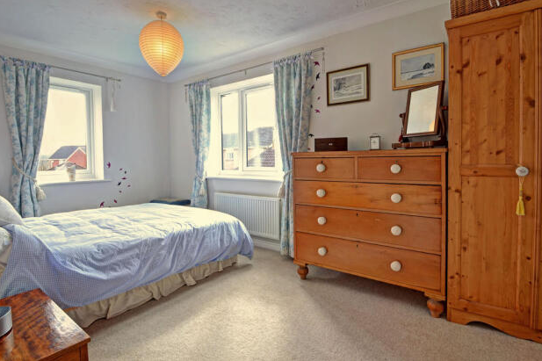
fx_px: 264
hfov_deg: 91.5
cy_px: 170
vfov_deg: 68.7
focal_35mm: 18
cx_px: 272
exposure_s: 1/15
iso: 200
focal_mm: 11
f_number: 9
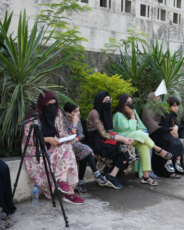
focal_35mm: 58
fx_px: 395
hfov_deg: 25.5
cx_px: 163
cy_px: 123
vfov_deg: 32.5
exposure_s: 1/100
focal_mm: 38
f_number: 5
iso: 100
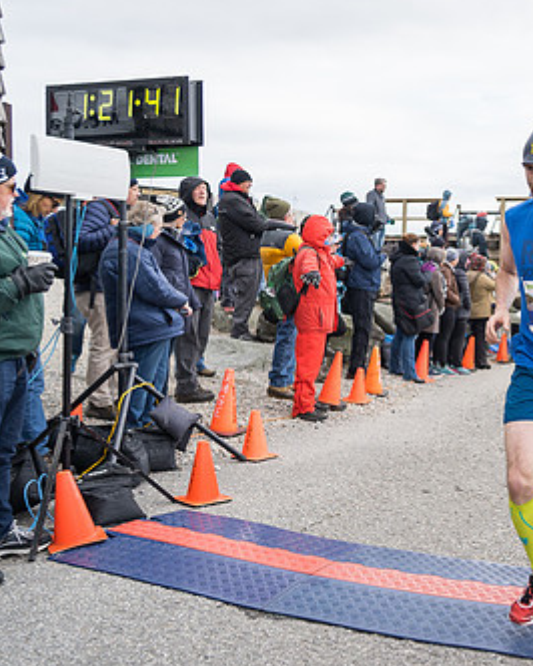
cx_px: 497
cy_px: 326
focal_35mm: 41
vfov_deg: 44.8
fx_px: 808
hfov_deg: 34.2
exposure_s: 1/1000
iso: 250
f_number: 4
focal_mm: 25
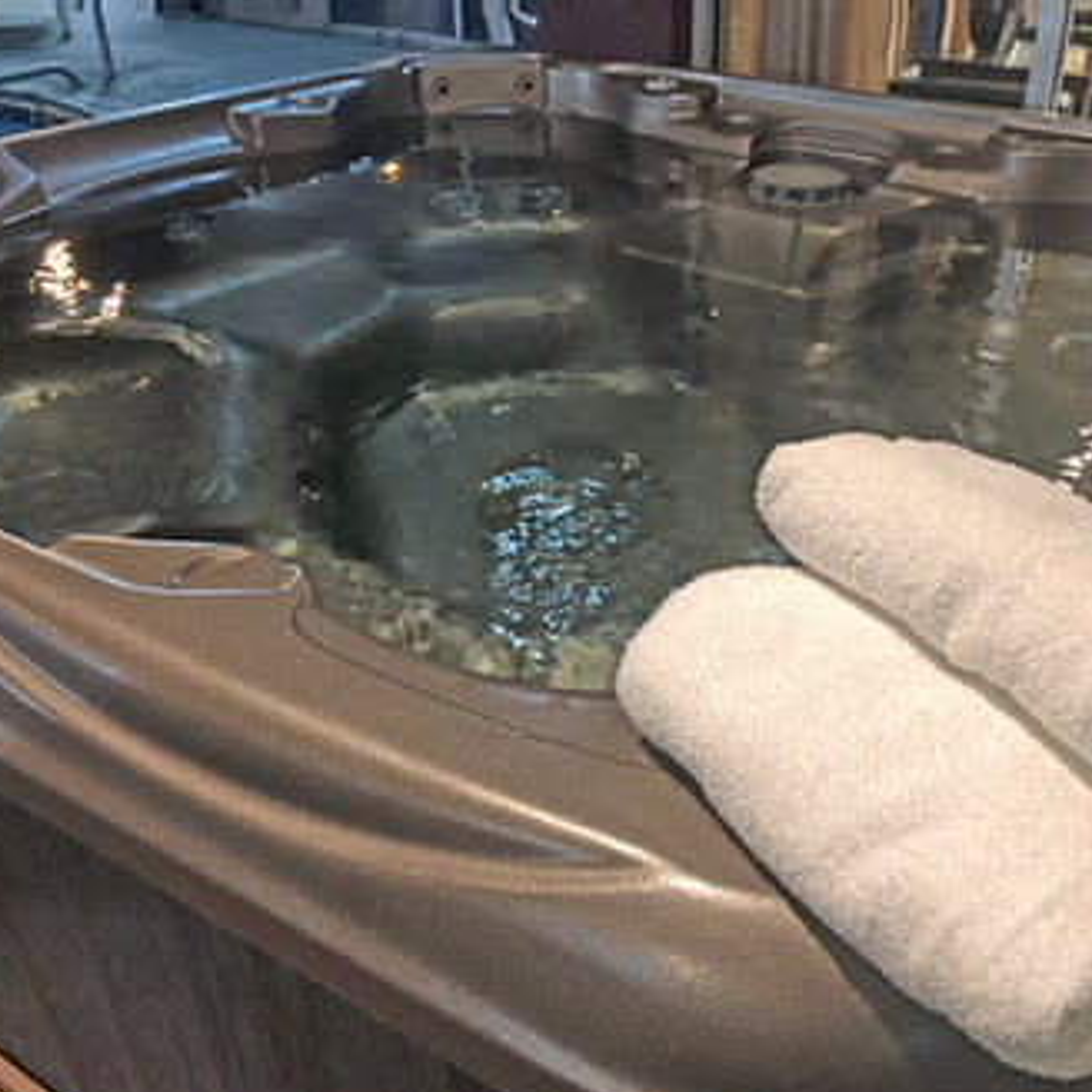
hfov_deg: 48.1
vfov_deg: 48.4
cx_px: 674
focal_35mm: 34
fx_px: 1213
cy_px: 559
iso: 100
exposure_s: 1/6
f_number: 1.8
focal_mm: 4
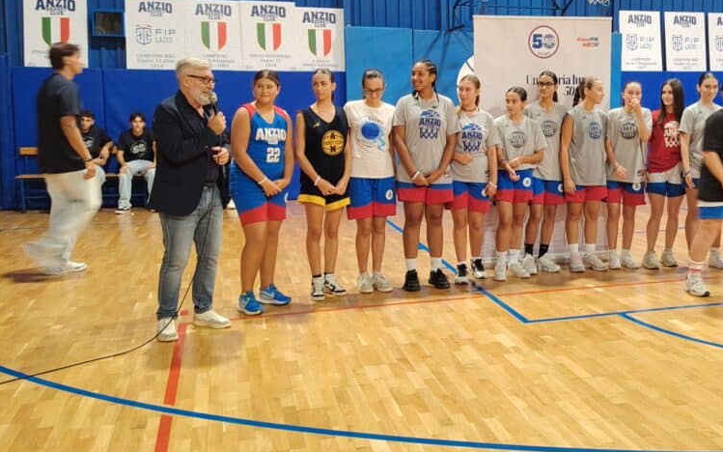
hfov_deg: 46.3
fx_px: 828
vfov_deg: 30.4
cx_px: 493
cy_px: 175
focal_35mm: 42
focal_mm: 5.25
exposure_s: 1/25
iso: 659
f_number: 1.75
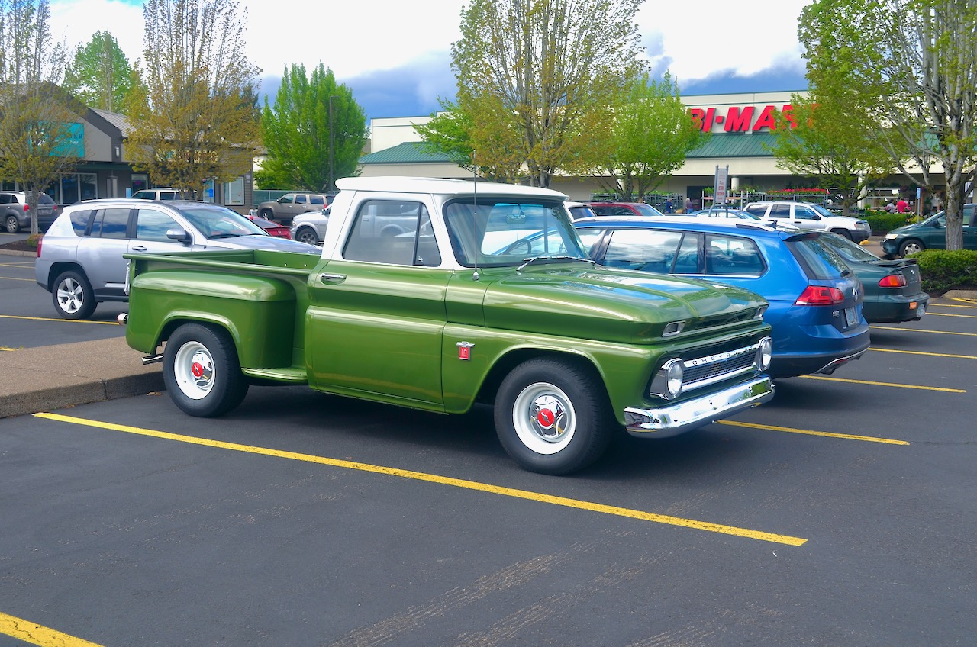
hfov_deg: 46.5
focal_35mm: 42
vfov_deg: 31.8
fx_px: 1138
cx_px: 488
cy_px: 324
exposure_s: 1/250
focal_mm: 28
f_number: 8
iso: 100
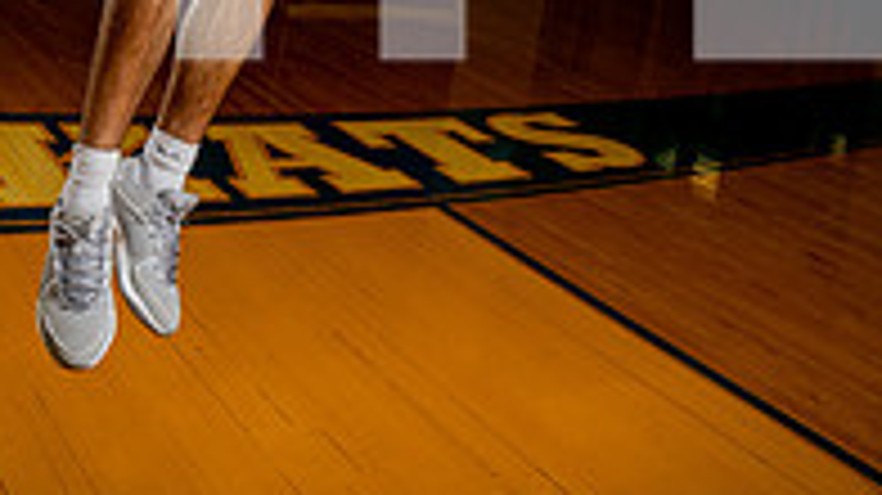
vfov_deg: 19.1
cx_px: 338
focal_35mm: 48
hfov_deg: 42.6
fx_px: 1122
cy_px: -392
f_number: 4
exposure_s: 1/250
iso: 160
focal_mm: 20
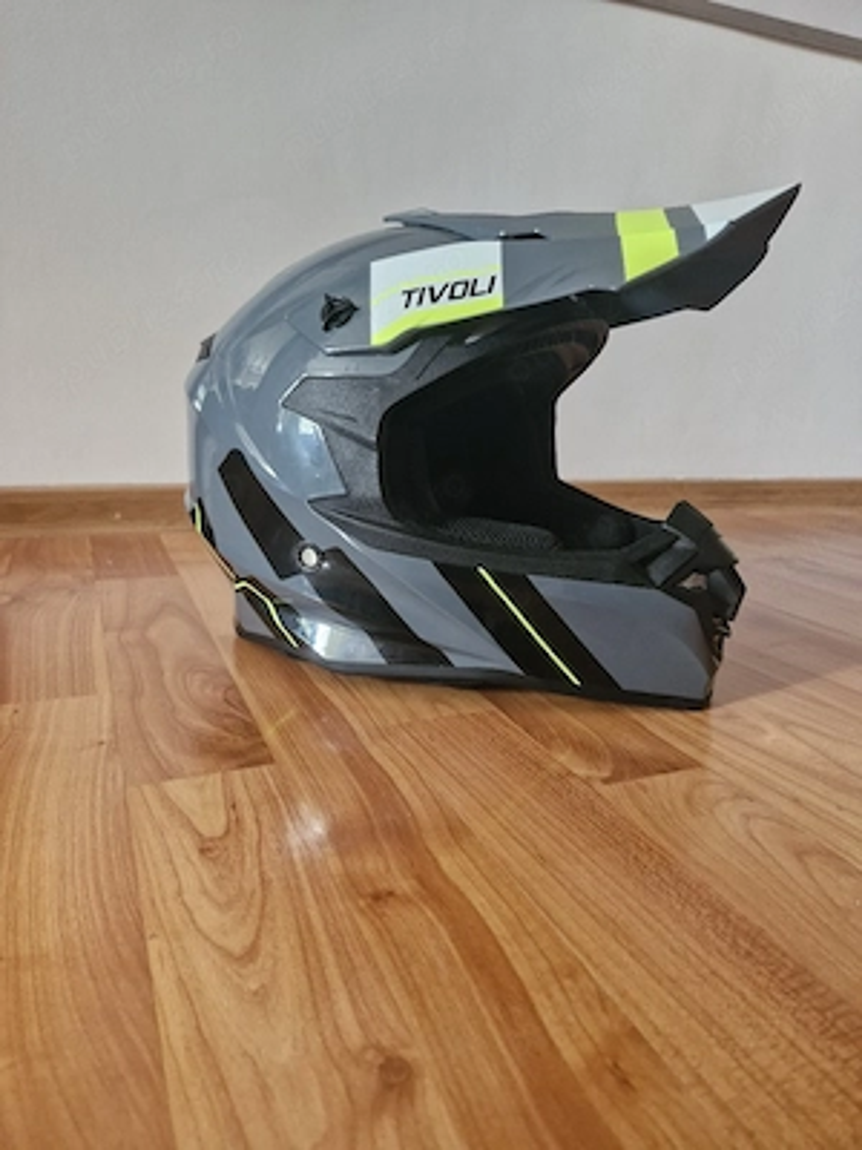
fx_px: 764
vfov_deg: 73.9
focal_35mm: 23
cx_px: 431
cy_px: 575
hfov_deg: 58.9
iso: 500
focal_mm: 5.54
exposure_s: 1/25
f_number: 1.8
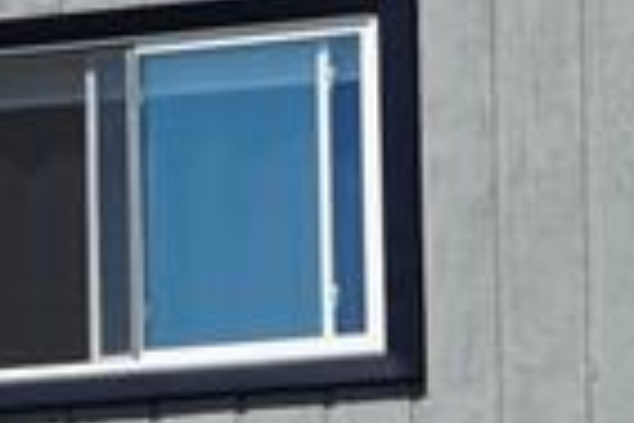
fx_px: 5963
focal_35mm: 339
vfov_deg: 4.0
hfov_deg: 6.0
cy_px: 945
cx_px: -396
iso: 100
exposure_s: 1/160
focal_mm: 31
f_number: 11
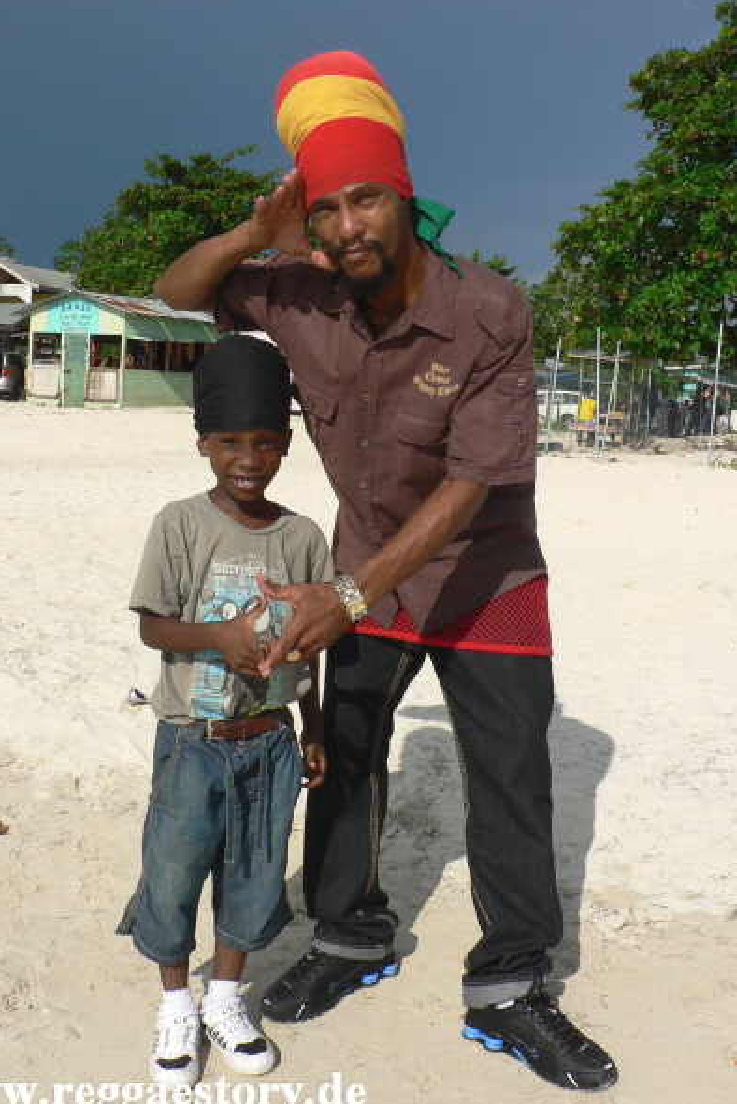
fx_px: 1135
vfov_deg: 51.9
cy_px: 556
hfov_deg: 35.9
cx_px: 325
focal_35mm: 37
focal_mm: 6
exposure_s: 1/640
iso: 64
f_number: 5.6
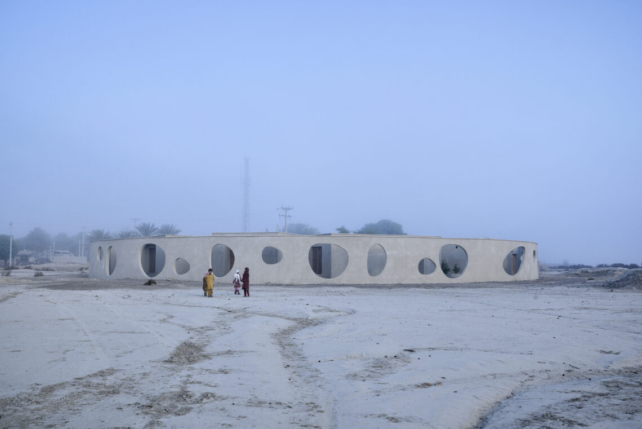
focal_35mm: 35
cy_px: 214
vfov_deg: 37.9
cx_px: 321
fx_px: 624
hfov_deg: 54.4
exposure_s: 1/50
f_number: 10
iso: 100
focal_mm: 35
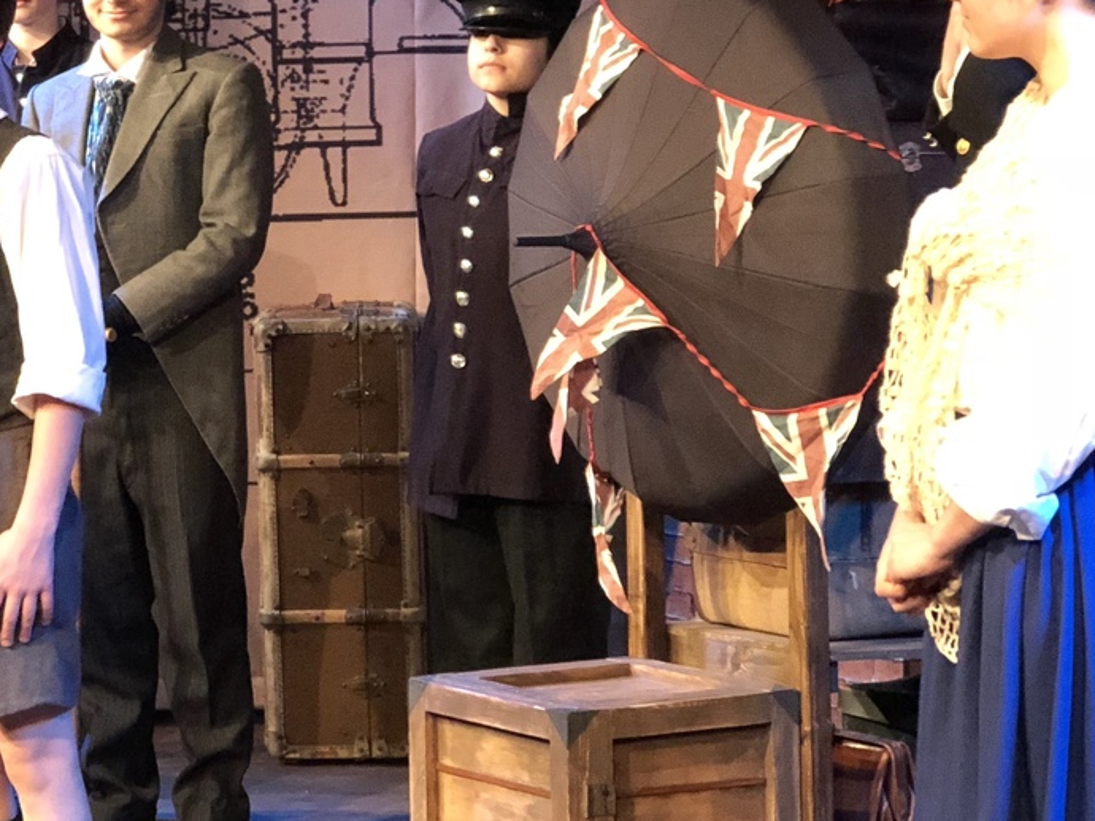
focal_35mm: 124
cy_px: 142
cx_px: 108
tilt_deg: -1.7
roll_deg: +0.2
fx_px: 3921
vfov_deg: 11.9
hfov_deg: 15.7
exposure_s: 1/50
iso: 800
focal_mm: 6.6
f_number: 2.8
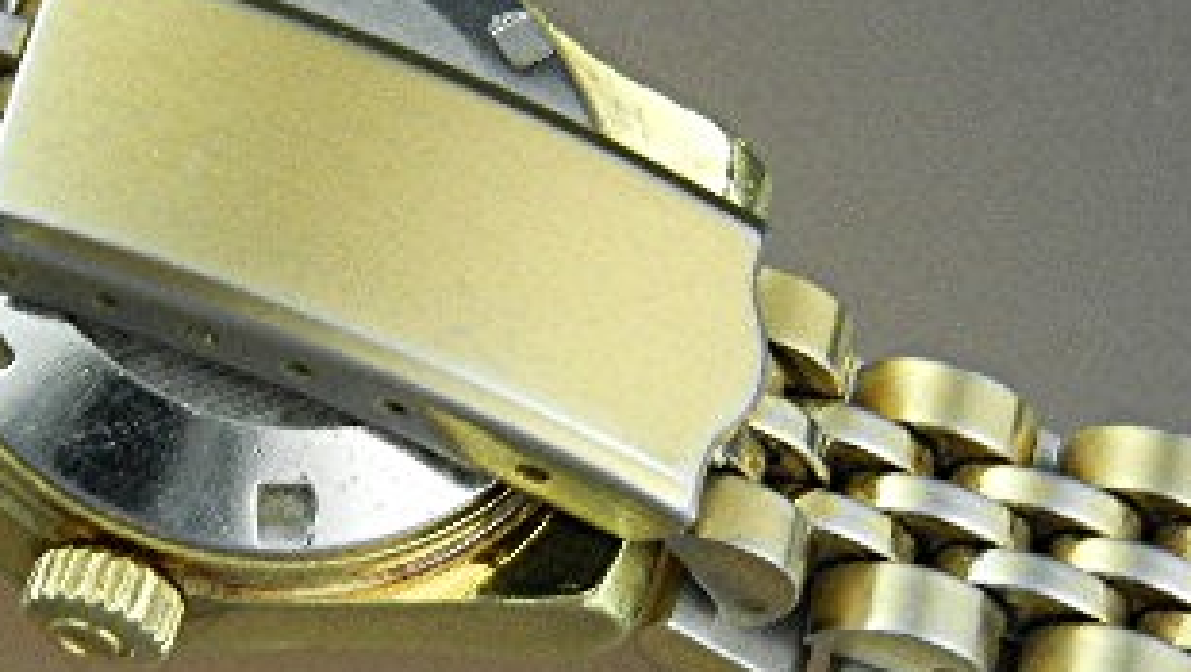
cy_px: 261
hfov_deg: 12.4
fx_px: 5468
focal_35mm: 173
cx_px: 219
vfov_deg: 7.0
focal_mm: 13.9
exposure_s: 1/25.1
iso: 400
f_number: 4.3
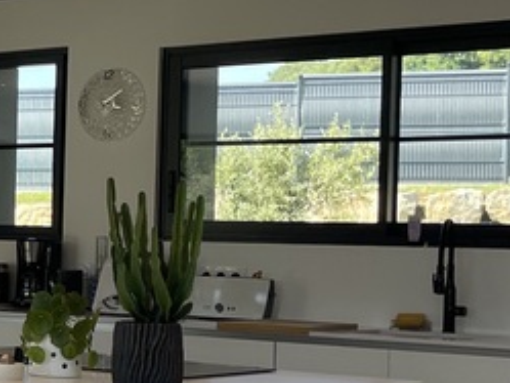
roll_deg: -1.3
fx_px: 1577
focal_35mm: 107
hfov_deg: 15.5
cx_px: -436
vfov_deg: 13.8
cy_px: 279
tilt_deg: -1.7
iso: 32
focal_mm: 4.2
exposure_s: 1/274
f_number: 1.6
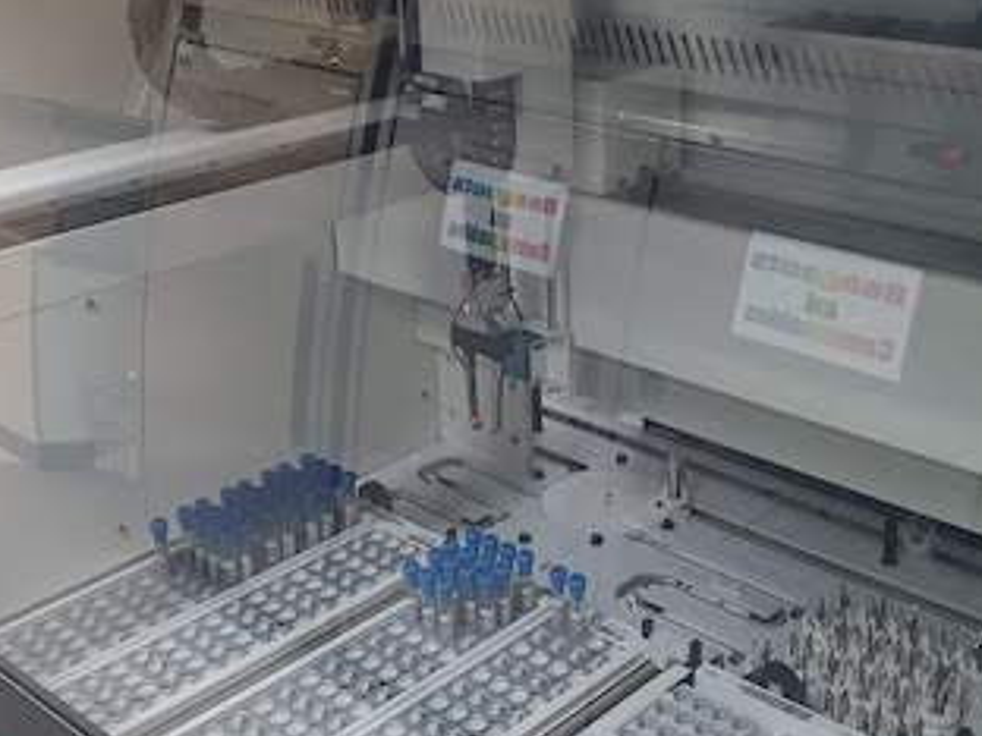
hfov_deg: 38.2
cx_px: 510
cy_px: 324
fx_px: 1418
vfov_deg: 29.1
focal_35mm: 50
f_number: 2.4
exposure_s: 1/50
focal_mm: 4.3
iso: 400
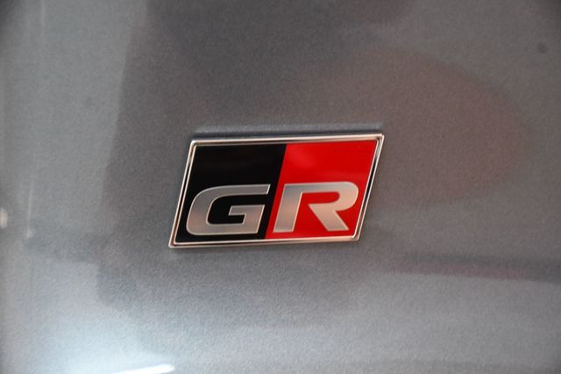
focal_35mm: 120
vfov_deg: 11.4
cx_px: 280
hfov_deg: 17.1
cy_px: 187
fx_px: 1869
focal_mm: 80
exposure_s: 1/60
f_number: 5.3
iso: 4000
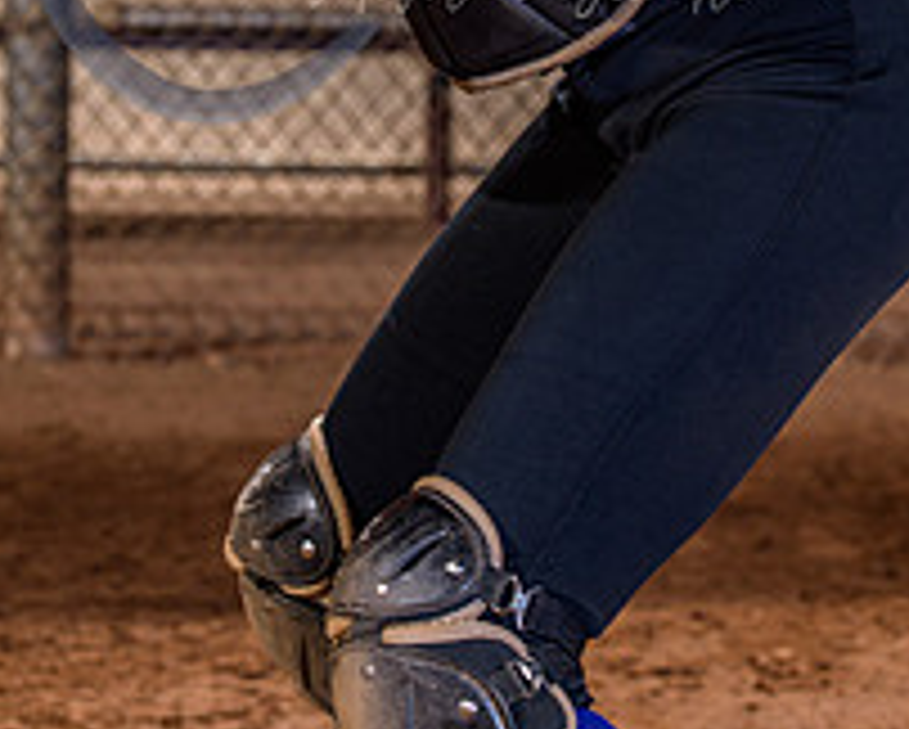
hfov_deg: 13.2
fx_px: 3932
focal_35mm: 146
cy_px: -234
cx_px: 302
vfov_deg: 10.4
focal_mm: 70
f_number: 5
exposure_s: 1/80
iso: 400
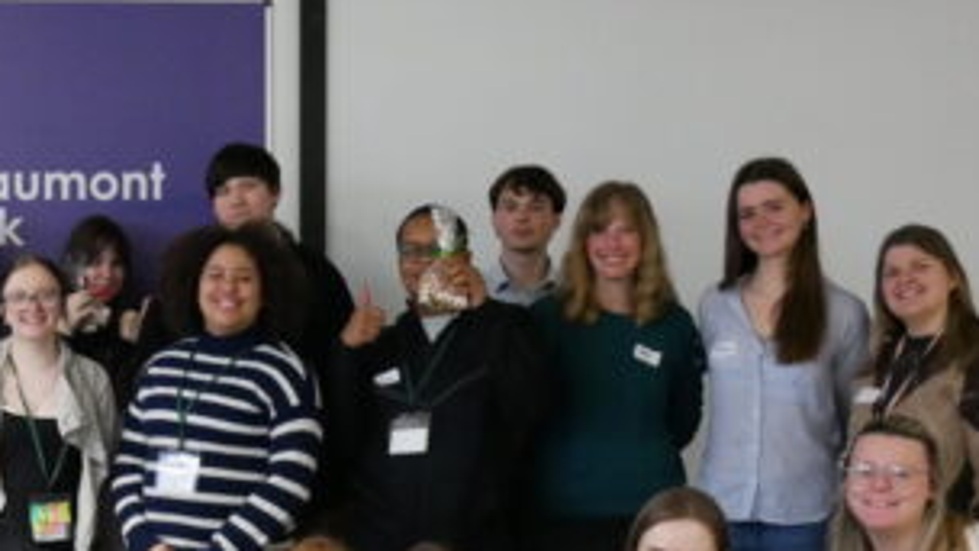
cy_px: 445
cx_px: 190
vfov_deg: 17.1
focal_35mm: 70
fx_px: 1817
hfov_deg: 29.4
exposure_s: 1/60
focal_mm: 15
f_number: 3.7
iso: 2500
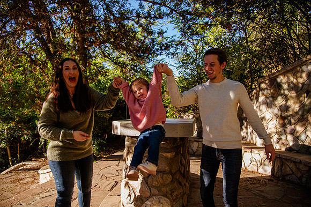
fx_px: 207
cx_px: 156
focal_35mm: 24
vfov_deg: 53.1
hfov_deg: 73.8
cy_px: 104
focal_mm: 24
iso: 320
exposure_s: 1/320
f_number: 4
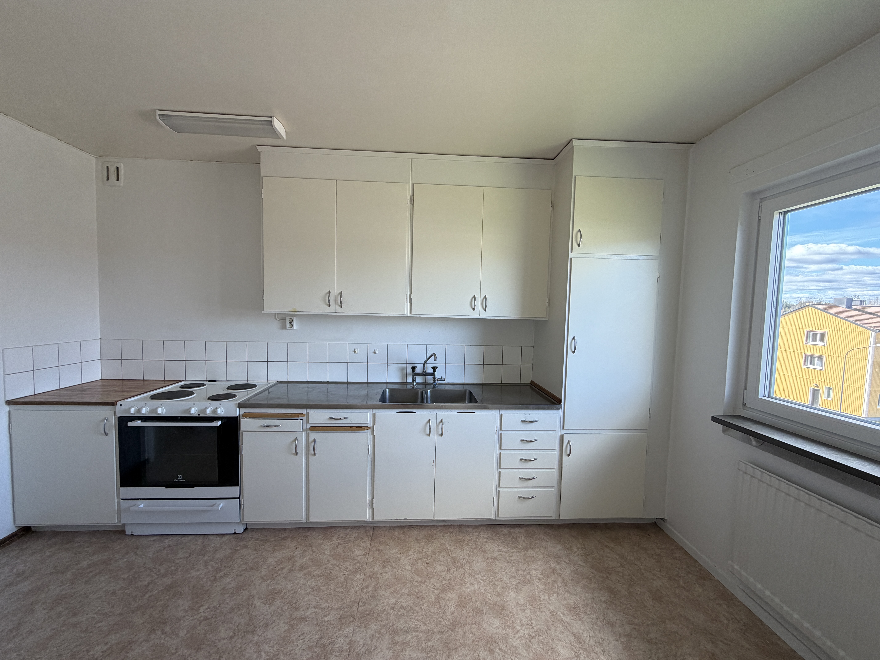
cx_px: 440
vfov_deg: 85.7
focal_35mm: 14
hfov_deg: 102.1
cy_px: 330
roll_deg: -1.6
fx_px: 356
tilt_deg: -3.9
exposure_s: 1/121
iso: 125
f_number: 2.2
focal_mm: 2.22
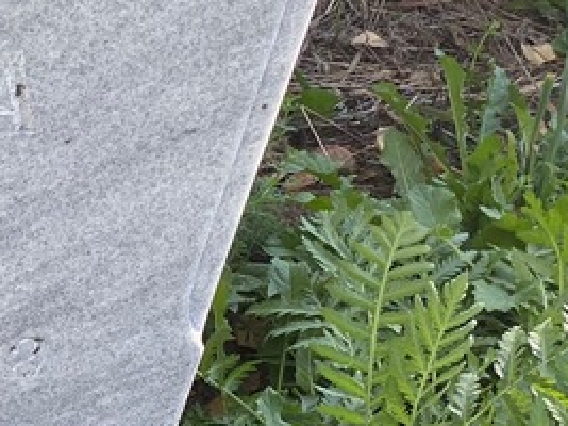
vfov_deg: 9.5
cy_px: 368
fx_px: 2559
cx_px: -253
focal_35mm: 156
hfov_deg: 12.1
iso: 20
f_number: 2
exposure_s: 1/221
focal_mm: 6
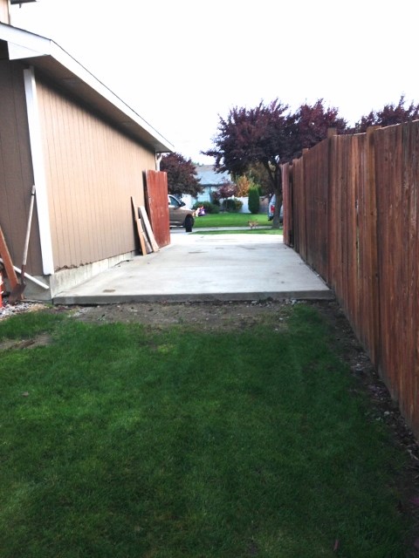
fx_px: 533
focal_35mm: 33
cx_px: 210
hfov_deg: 42.9
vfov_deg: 55.4
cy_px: 279
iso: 50
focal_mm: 4.12
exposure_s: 1/30
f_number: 2.4
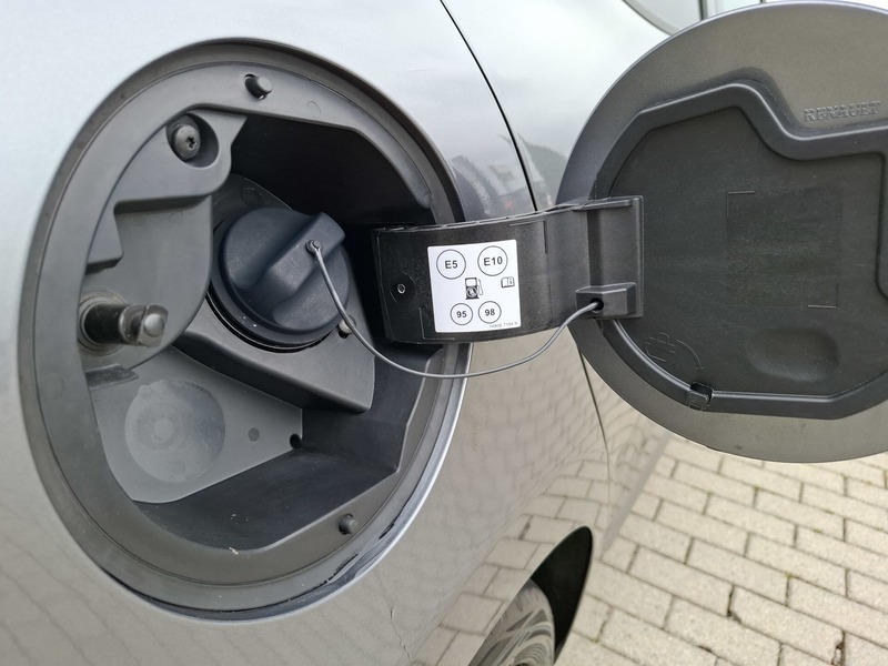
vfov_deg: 58.9
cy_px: 333
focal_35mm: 23
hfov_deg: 73.9
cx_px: 444
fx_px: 590
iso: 50
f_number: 1.8
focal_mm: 5.54
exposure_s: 1/269
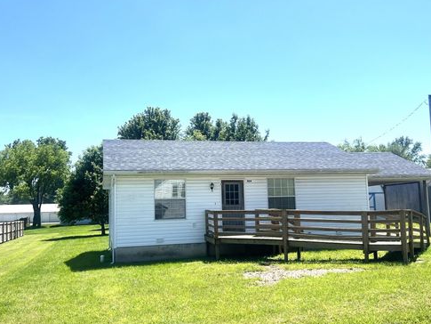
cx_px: 217
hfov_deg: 53.9
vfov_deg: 41.8
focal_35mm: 34
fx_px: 423
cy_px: 162
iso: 50
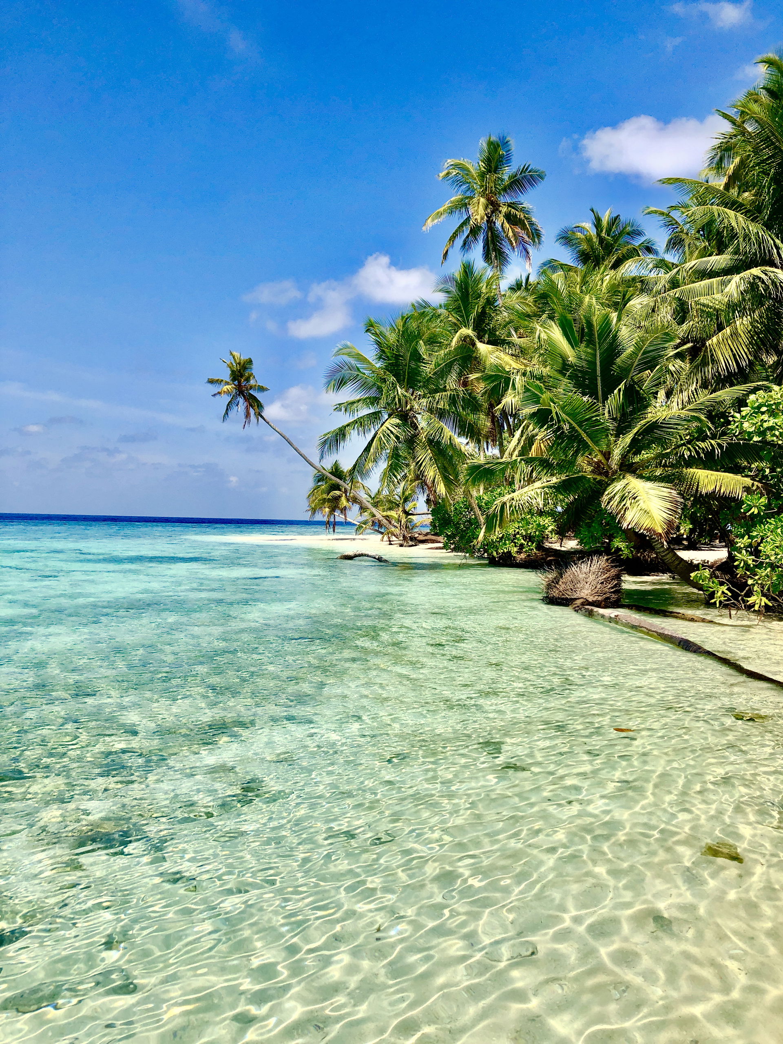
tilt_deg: +1.0
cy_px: 522
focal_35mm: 28
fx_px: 844
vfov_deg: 63.4
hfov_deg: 49.7
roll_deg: -0.7
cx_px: 392
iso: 25
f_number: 1.8
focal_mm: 3.99
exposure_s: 1/3436
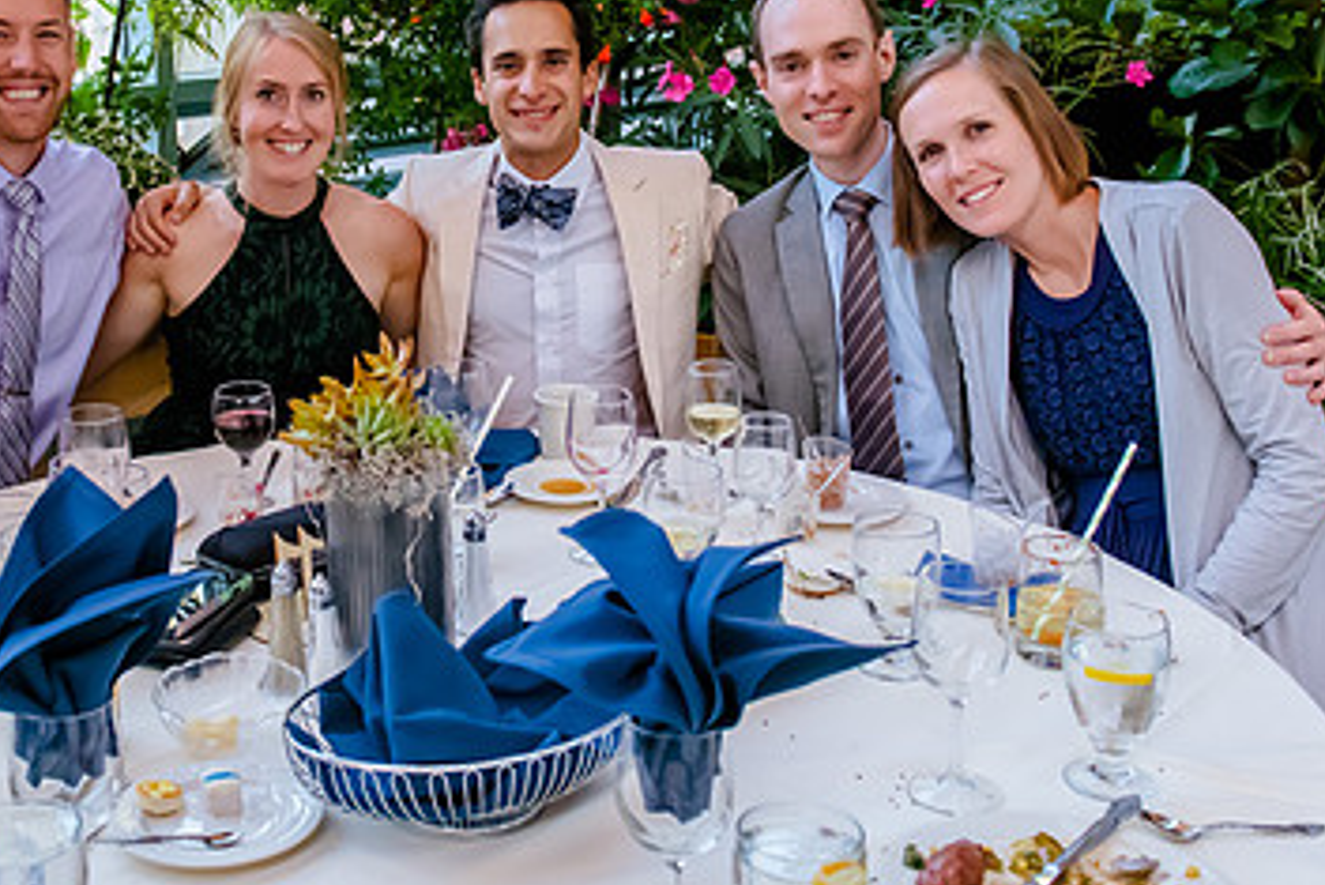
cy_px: 221
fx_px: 1694
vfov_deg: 28.8
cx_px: 417
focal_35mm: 46
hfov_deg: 42.0
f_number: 4.5
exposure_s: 1/250
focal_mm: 24
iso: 5000
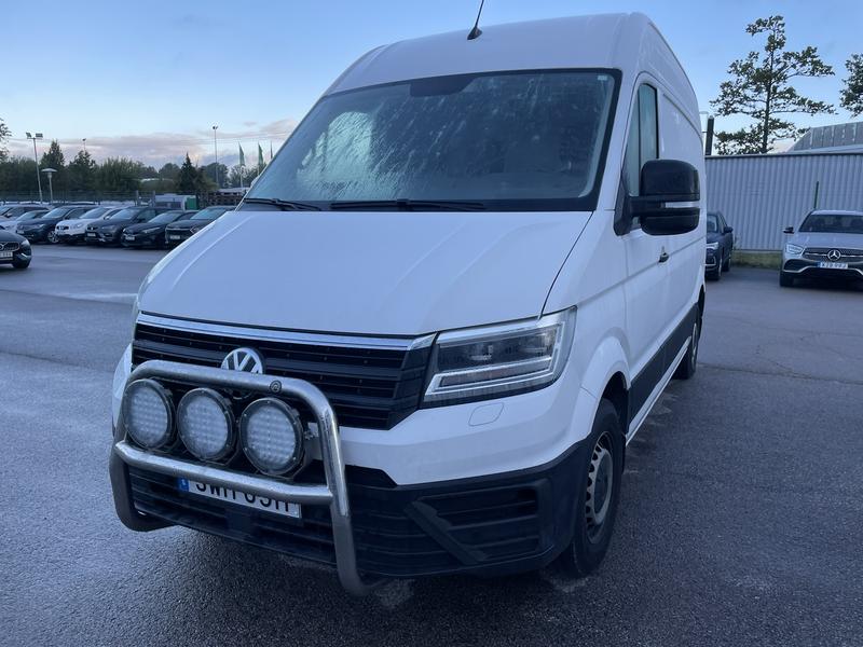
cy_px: 324
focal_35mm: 26
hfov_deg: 67.3
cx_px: 432
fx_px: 648
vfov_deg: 53.1
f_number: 1.6
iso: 32
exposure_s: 1/335
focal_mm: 4.2
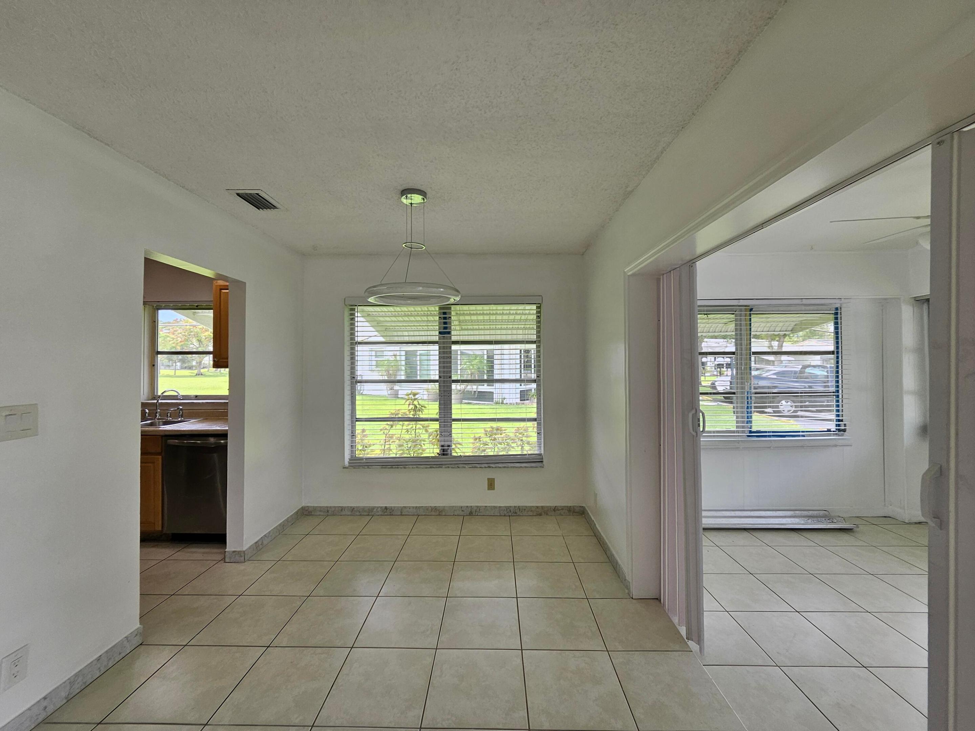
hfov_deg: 106.2
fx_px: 366
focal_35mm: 13
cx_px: 488
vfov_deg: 89.9
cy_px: 366
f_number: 2.2
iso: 32
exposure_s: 1/60
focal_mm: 1.7
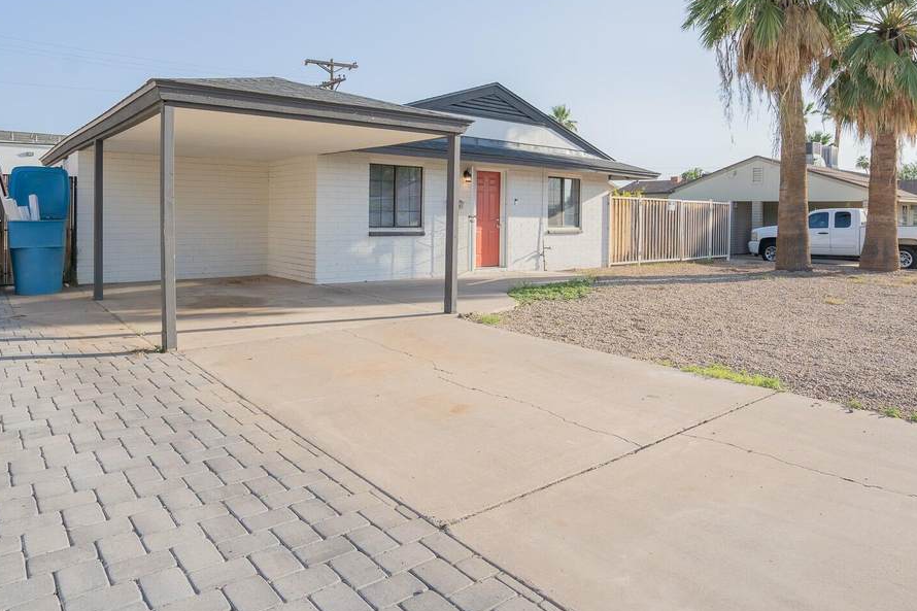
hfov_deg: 76.1
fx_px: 586
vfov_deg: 54.2
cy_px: 216
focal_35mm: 23
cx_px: 482
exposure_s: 1/640
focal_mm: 16
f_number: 5
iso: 100
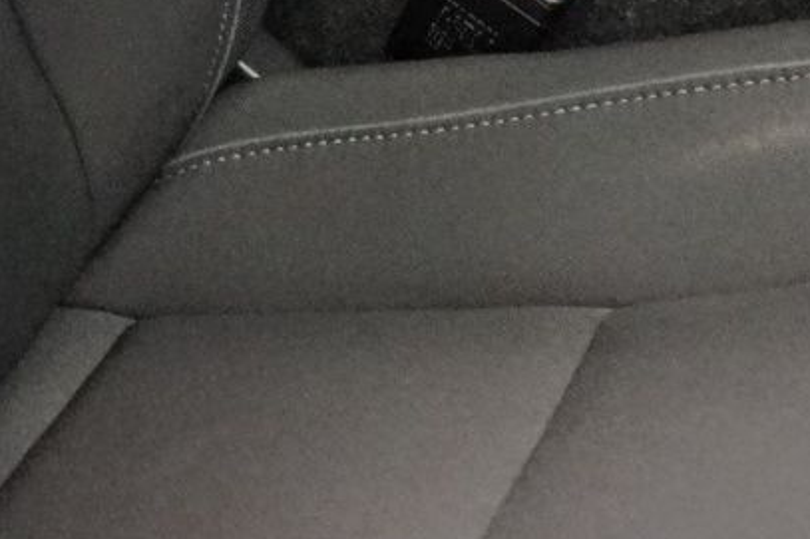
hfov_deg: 11.9
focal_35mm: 172
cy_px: -584
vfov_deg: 7.6
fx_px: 3868
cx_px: 637
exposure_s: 1/160
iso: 6400
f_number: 3.5
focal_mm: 28
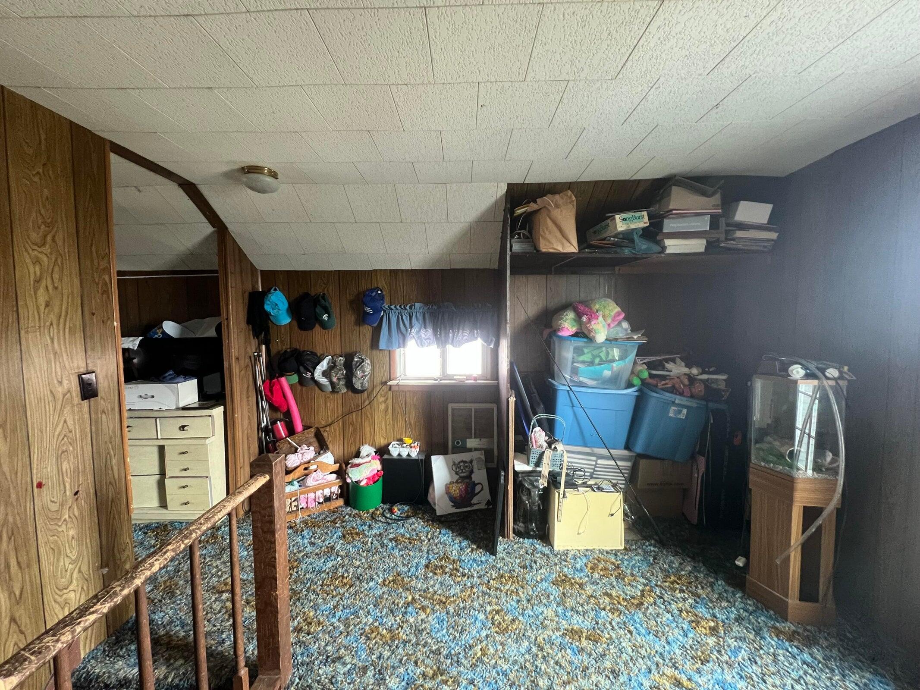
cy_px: 345
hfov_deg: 106.2
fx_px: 346
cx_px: 460
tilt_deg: -4.3
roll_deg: +0.5
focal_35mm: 13
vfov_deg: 89.9
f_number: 1.8
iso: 400
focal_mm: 1.57
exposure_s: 1/60
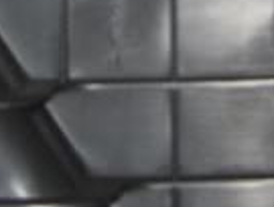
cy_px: -199
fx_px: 1833
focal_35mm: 231
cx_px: 285
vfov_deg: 6.3
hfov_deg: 8.5
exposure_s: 1/60
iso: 100
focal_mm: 8
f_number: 2.8
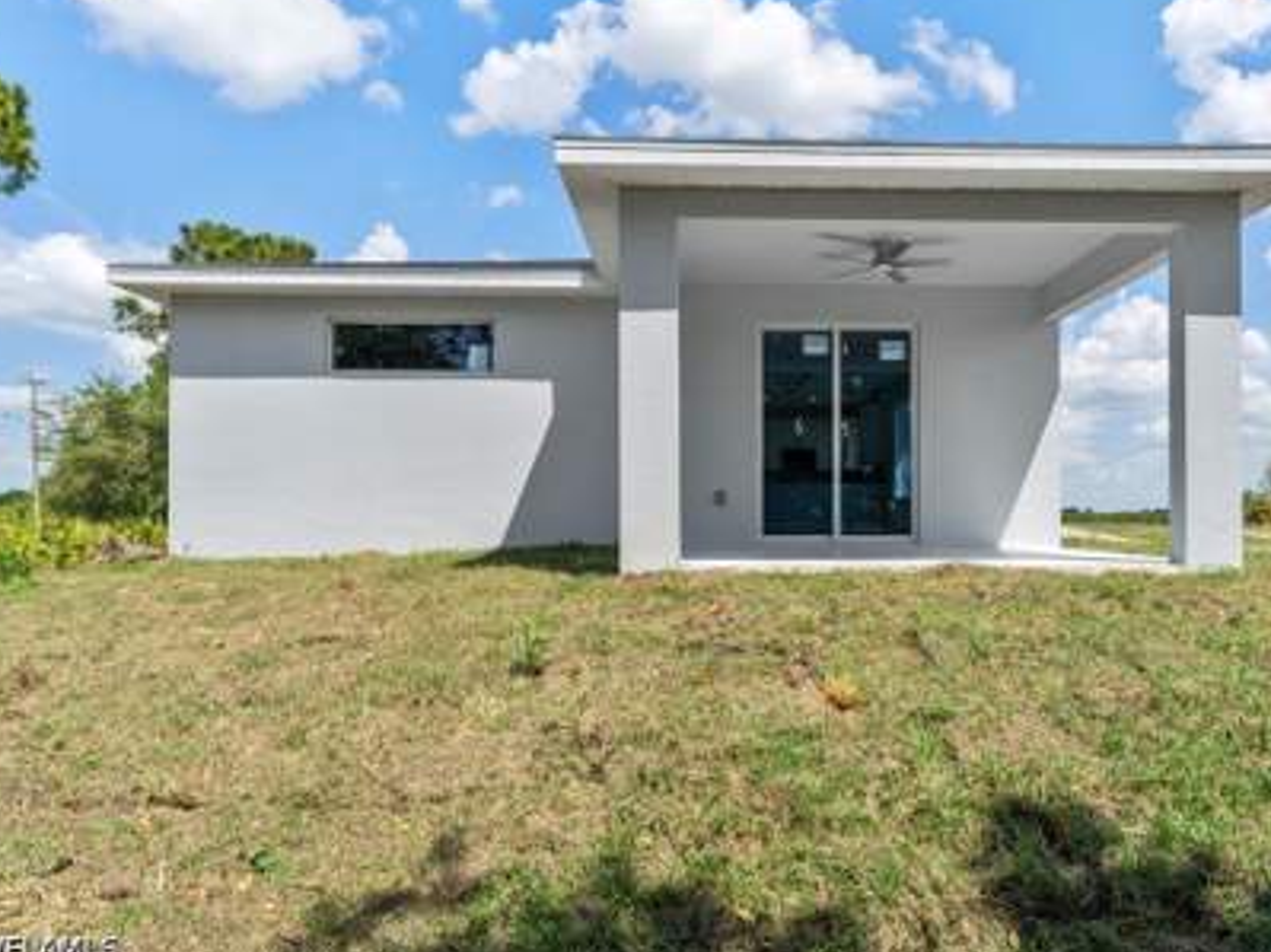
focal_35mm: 23
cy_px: 462
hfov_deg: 74.7
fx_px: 829
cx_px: 714
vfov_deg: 59.8
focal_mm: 19.5
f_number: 10
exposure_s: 1/200
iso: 100
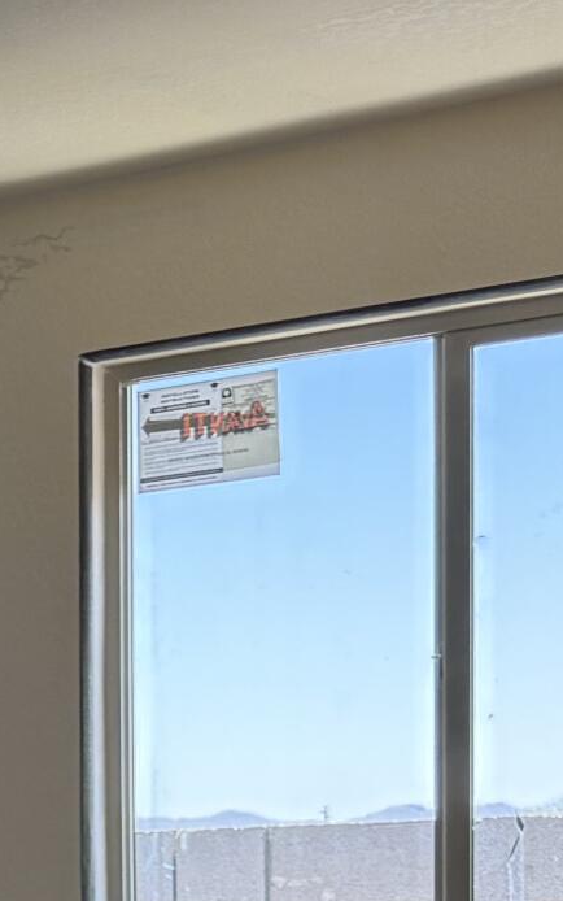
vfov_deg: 18.2
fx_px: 2699
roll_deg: +1.9
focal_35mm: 110
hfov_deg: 9.4
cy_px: 1022
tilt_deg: -2.7
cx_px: -1110
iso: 100
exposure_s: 1/234
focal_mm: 6.76
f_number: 1.78
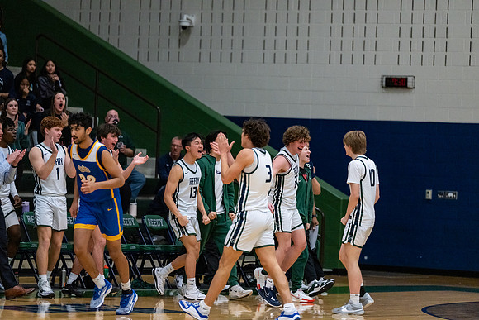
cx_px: 240
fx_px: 2662
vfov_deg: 6.9
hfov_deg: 10.3
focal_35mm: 200
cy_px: 160
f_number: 2.8
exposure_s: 1/1000
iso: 4000
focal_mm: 200
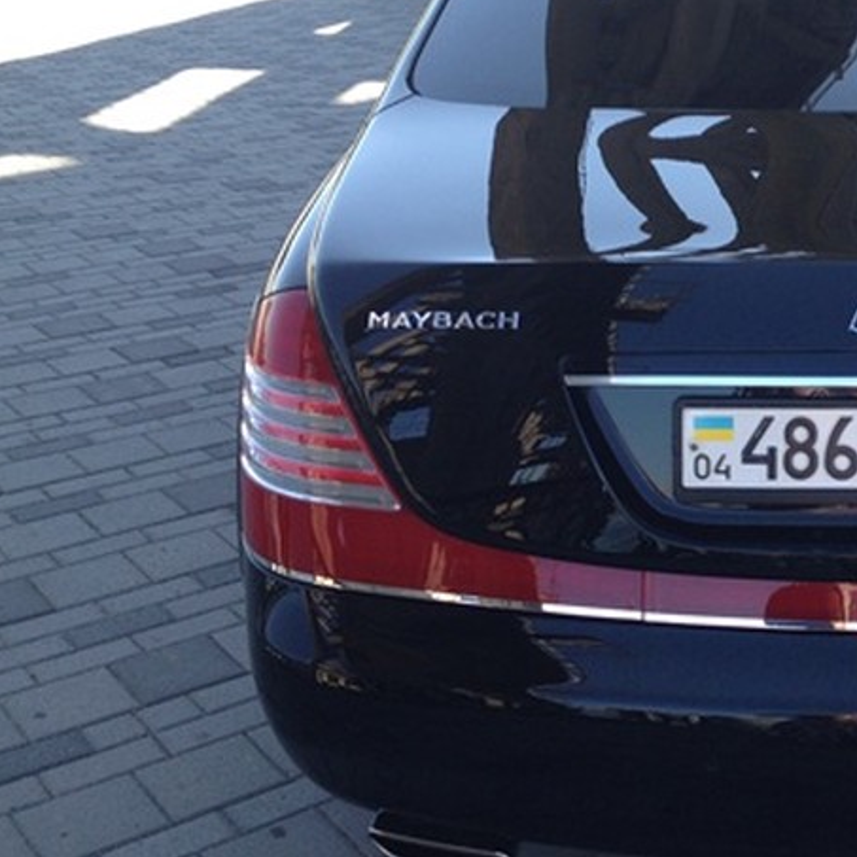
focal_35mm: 63
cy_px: 331
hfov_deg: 26.3
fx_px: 1765
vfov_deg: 27.2
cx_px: 794
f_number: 2.4
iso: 50
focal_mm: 4.28
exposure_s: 1/282
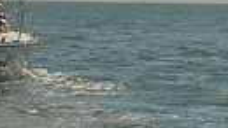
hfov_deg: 6.6
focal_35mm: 327
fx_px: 1976
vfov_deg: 3.6
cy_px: -342
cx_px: 22
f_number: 8
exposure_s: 1/800
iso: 200
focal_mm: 70
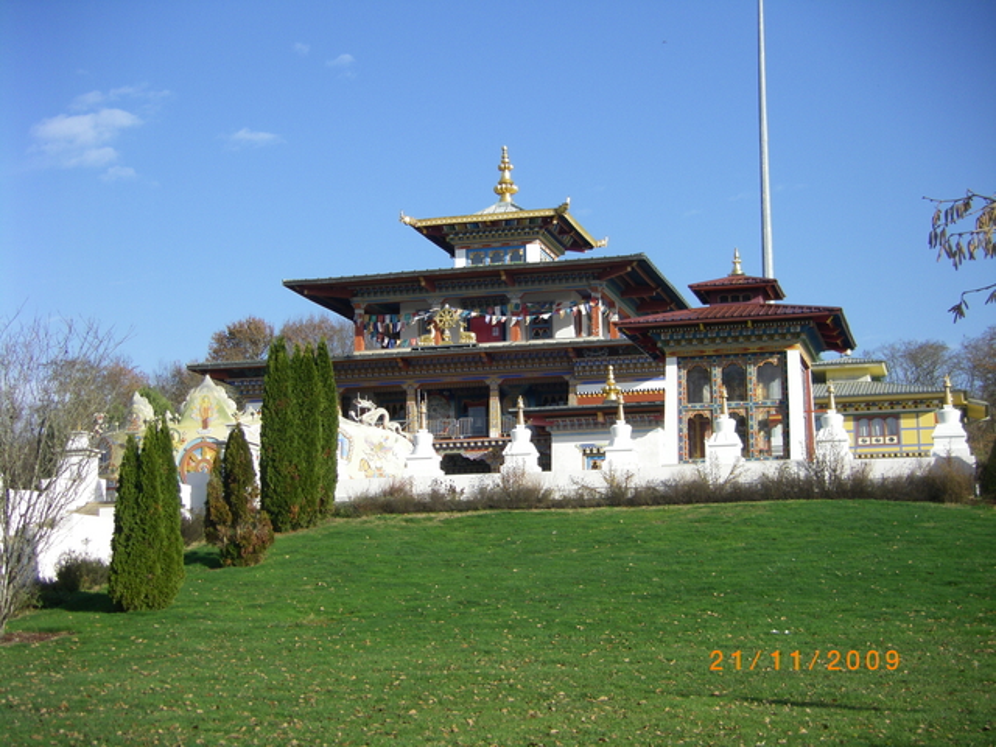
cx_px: 498
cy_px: 374
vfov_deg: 23.7
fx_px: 1784
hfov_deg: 31.2
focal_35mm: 62
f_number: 3.8
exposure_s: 1/640
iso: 80
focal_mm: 10.3
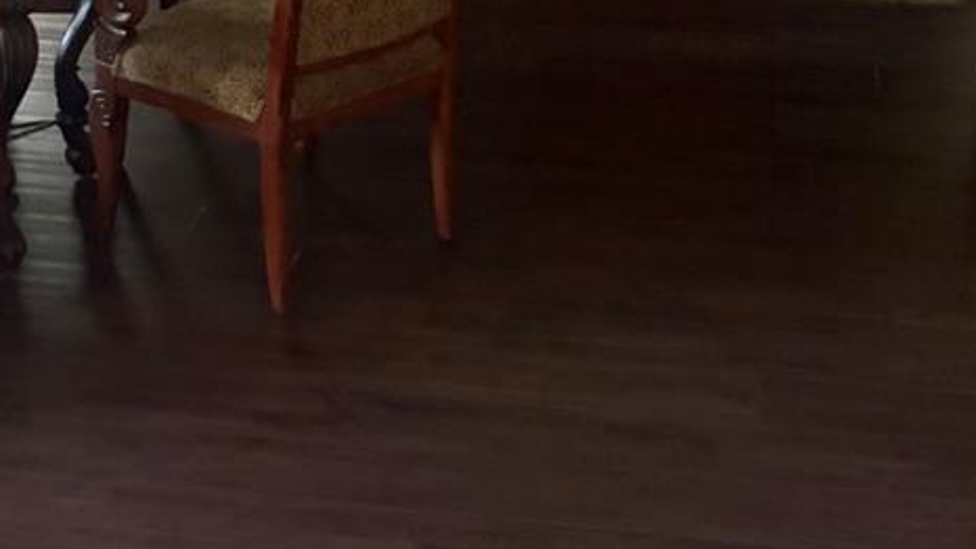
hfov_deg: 28.9
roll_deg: -0.6
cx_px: 591
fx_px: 1889
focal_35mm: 73
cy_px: -321
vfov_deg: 15.1
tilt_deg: -7.5
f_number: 1.6
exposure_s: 1/30
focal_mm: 5.96
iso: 640
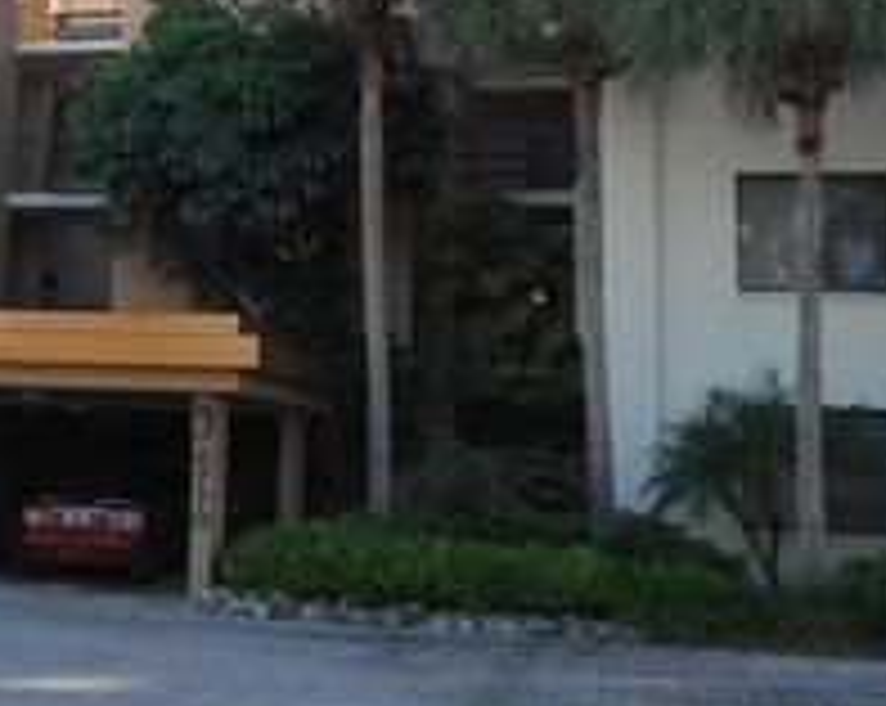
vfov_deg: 24.2
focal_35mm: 62
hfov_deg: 29.4
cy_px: 169
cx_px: 103
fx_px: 1623
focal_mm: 4.5
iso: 80
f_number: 3.7
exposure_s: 1/125
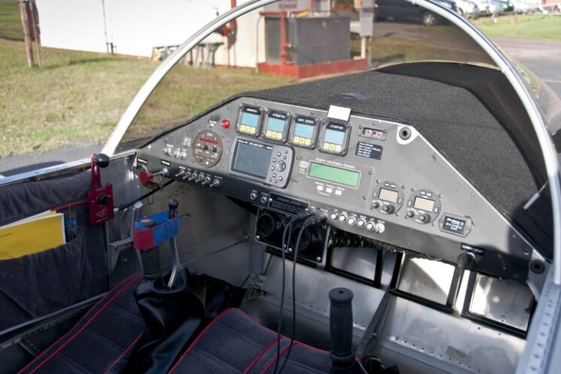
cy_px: 189
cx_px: 277
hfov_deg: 51.9
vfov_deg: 36.0
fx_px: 577
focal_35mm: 37
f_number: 4
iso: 200
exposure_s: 1/400
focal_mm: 24
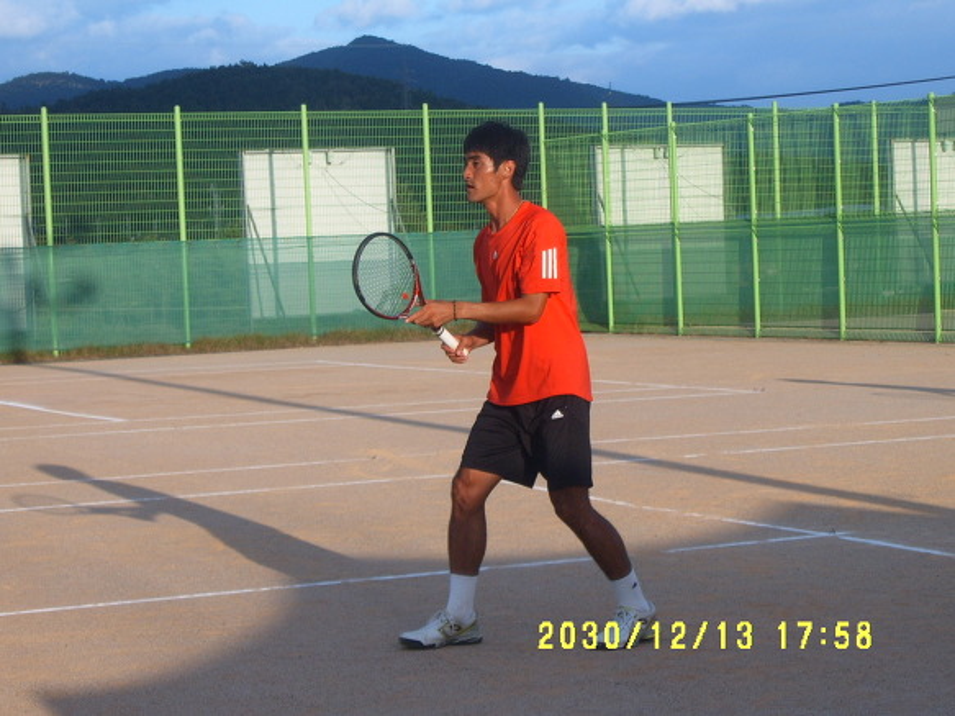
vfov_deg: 15.6
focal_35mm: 95
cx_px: 478
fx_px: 2620
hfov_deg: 20.7
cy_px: 358
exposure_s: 1/250
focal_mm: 15.8
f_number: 4.6
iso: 63
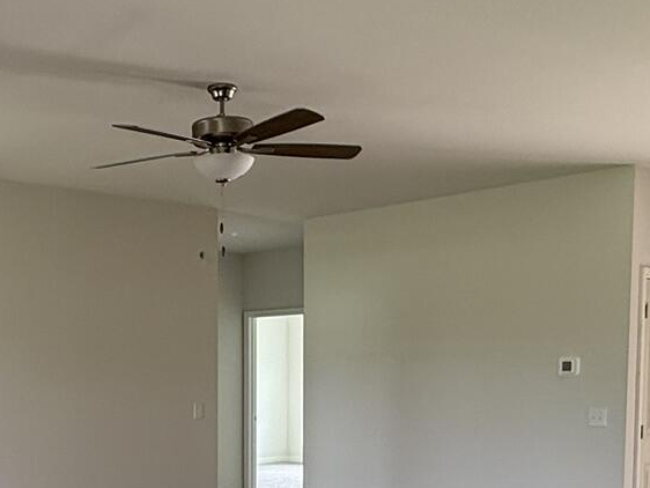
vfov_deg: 27.4
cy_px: 456
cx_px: 197
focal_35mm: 51
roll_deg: -0.3
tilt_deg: -4.4
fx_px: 958
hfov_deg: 36.9
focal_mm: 2.22
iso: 100
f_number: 2.2
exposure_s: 1/99
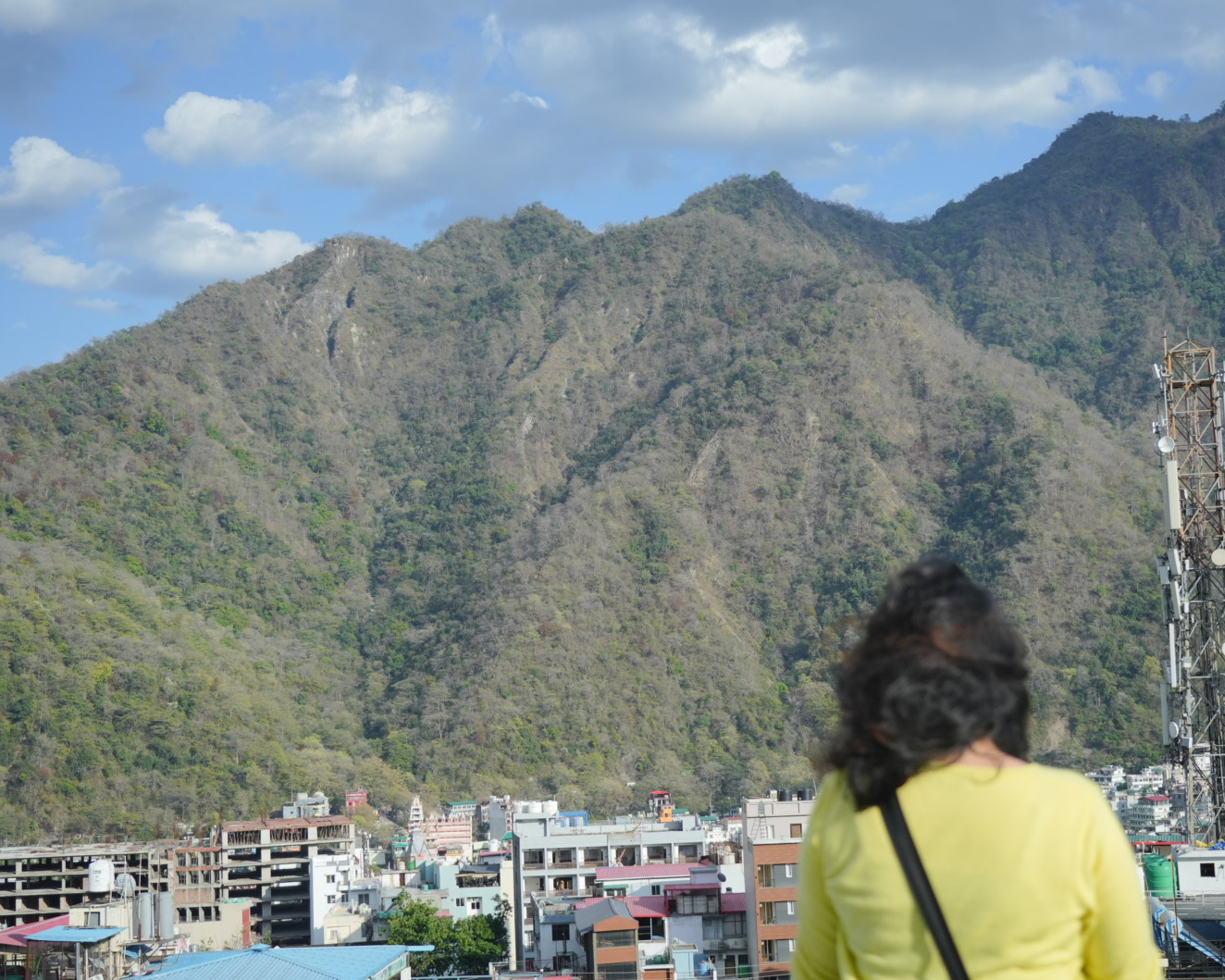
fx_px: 1704
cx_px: 654
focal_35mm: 47
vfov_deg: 32.1
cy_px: 484
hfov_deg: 39.5
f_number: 4
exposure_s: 1/8000
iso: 800
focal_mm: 41
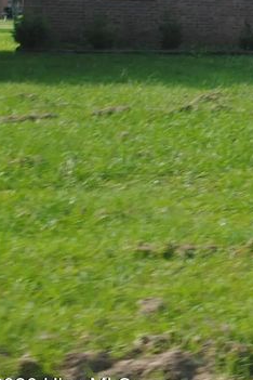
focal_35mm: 114
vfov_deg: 17.7
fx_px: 1202
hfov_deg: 10.8
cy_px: 48
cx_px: 527
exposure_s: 1/160
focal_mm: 26
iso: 100
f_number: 6.3
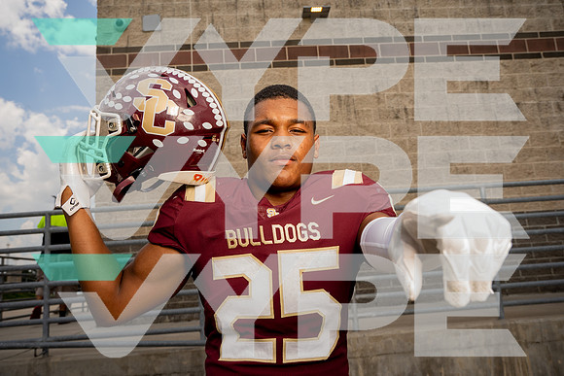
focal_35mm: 30
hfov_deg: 61.9
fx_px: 470
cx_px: 282
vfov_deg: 43.6
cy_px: 188
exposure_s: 1/200
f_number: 6.3
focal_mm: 30
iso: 50
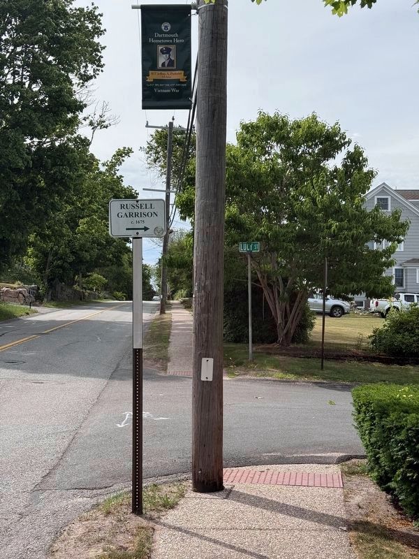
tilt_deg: +2.4
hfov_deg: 30.3
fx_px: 775
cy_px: 280
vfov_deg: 39.7
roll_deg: -0.3
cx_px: 210
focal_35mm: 48
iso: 80
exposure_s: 1/4329
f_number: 1.78
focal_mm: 6.76
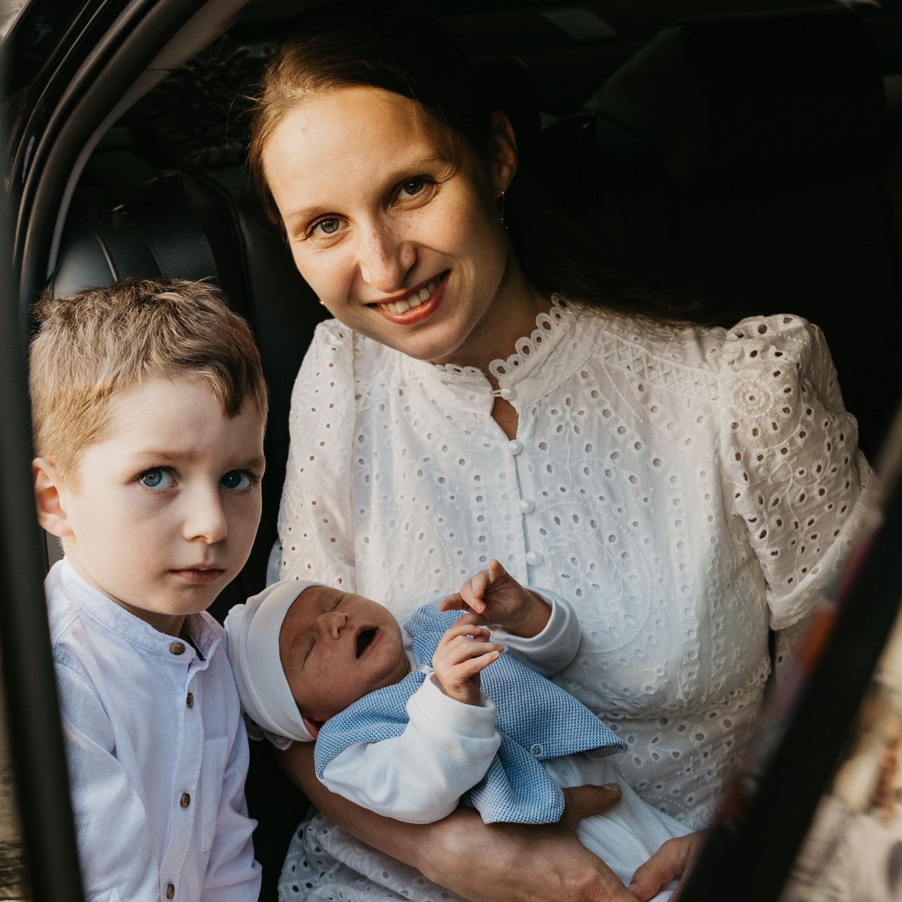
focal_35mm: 47
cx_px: 224
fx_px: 1386
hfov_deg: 35.3
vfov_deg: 35.8
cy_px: 579
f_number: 4
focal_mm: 27
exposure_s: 1/200
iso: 400
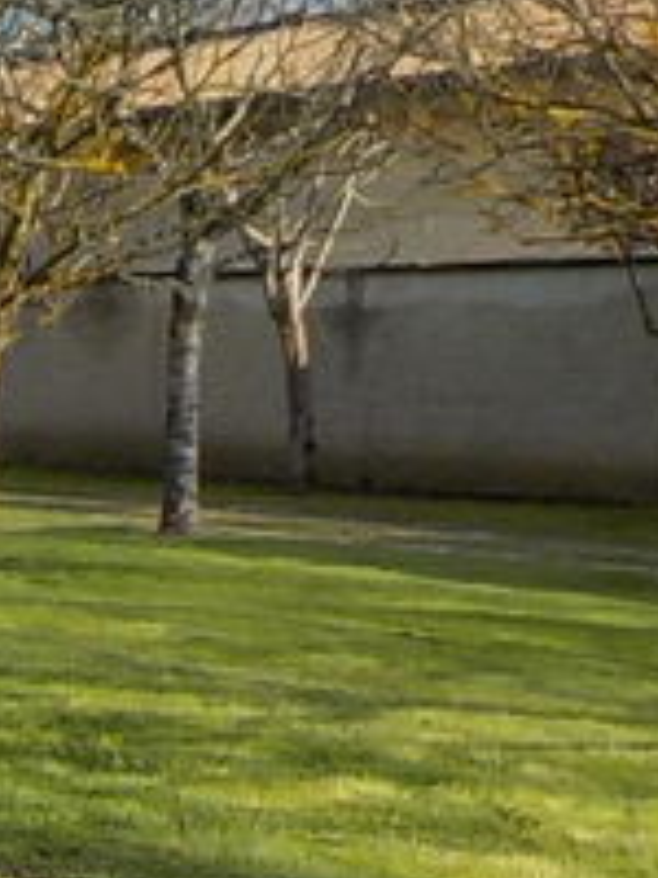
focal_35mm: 150
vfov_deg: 12.5
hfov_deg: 9.2
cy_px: 1317
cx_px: -702
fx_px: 3802
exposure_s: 1/640
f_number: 3.3
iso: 125
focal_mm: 4.1
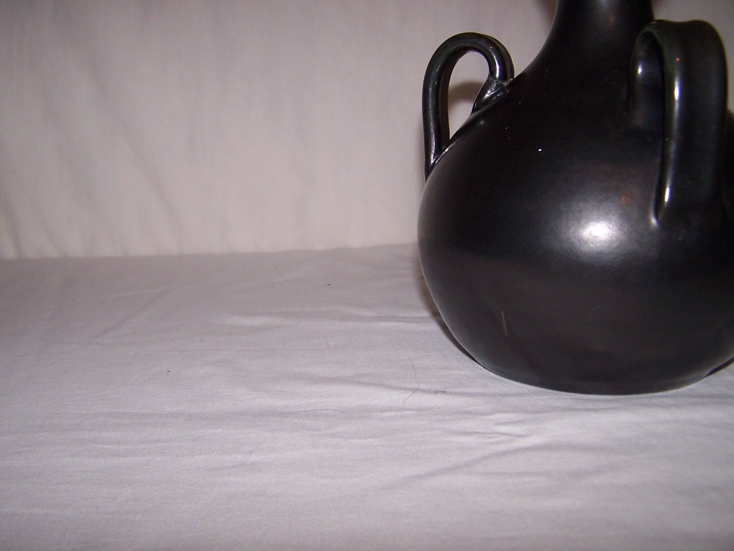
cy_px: 276
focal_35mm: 38
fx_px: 806
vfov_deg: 37.7
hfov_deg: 49.0
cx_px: 367
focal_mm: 6.3
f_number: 2.8
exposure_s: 1/60
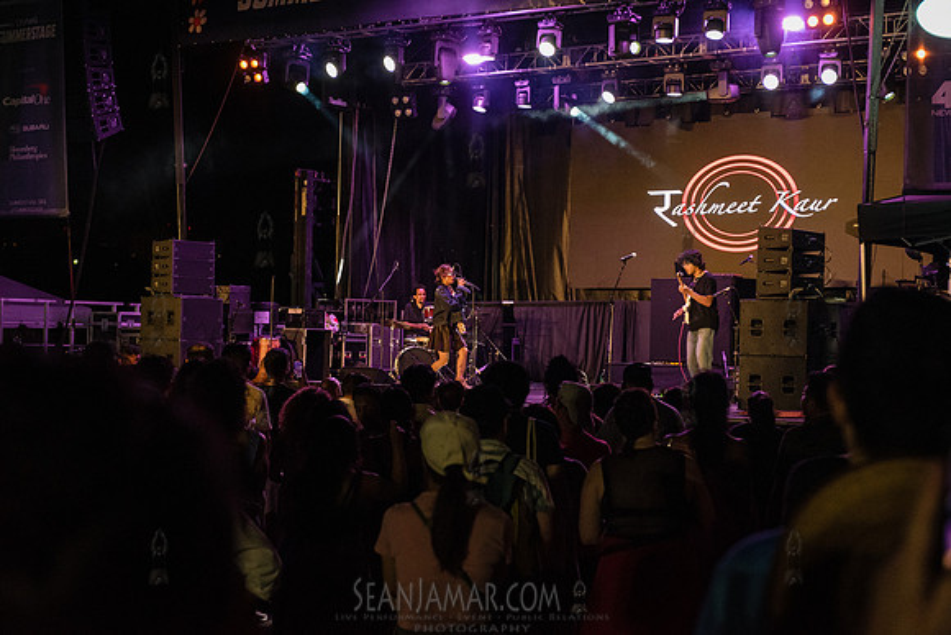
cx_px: 476
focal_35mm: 62
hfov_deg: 32.3
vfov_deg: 21.9
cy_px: 318
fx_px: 1641
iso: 6400
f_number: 3.5
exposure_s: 1/400
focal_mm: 62
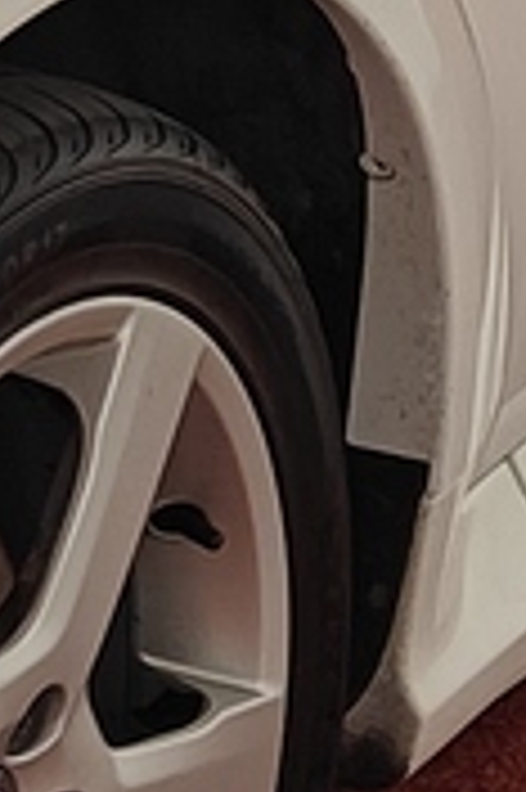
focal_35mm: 273
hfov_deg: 4.9
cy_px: -162
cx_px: -868
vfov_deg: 7.5
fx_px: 5995
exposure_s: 1/73
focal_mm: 5.59
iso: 64
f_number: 1.8
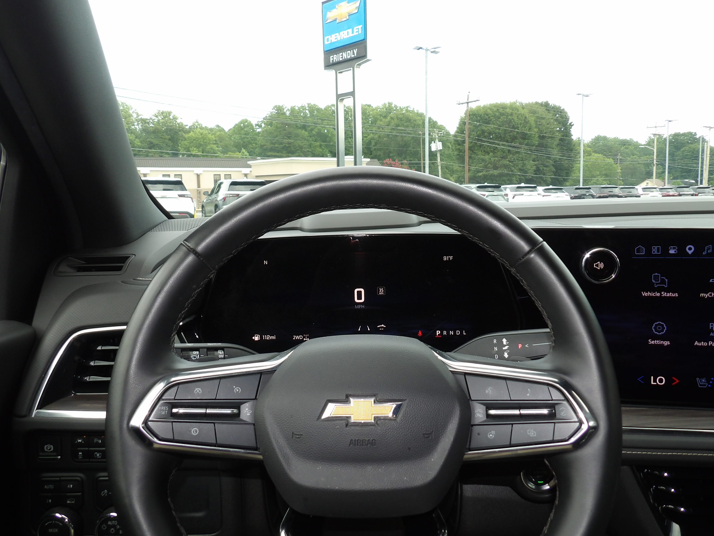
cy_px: 258
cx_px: 359
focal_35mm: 27
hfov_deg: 65.3
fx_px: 557
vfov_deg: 51.3
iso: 100
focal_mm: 4.3
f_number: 3.2
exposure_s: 1/114
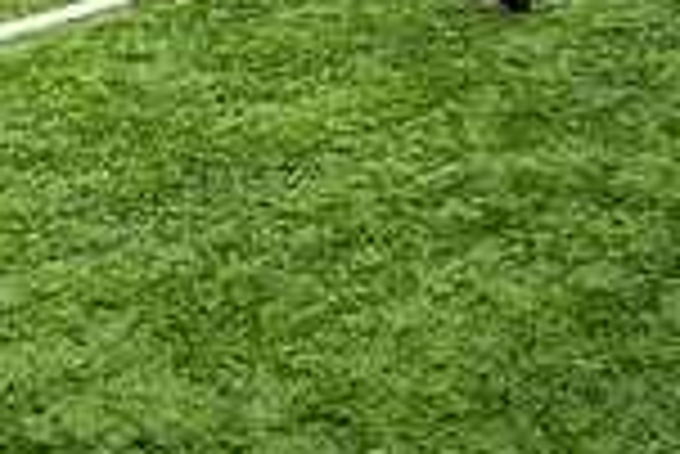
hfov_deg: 21.0
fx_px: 1739
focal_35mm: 92
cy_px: -375
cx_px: -68
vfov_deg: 13.3
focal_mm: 24
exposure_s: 1/500
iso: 100
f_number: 2.8
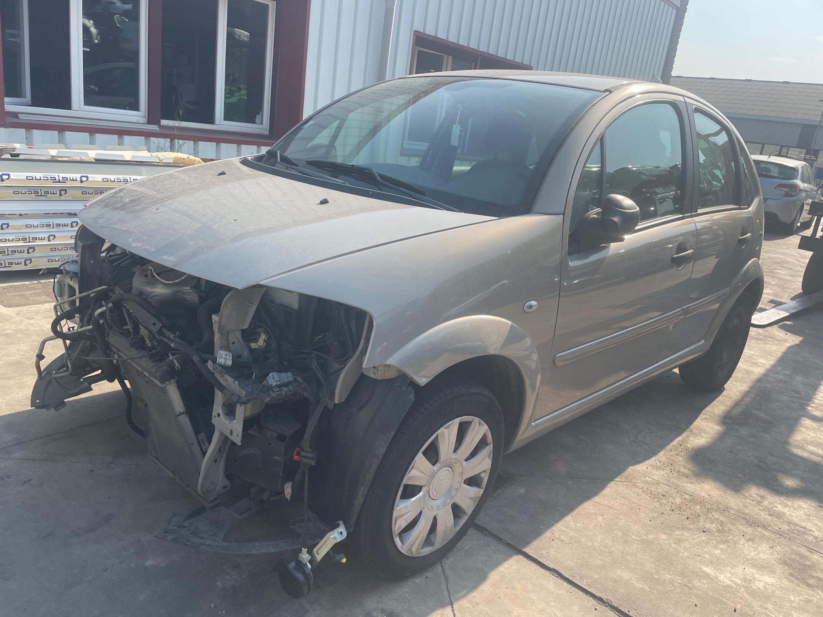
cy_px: 308
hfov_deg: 67.3
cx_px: 412
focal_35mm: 26
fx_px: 618
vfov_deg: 53.1
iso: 32
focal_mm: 4.2
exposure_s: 1/1715
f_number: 1.6
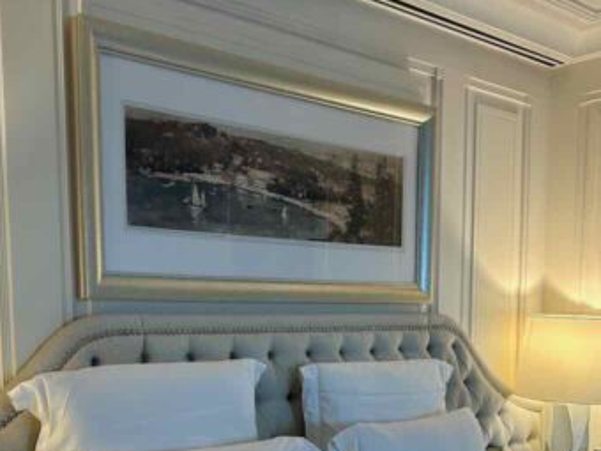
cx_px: 219
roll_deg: +0.8
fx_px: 851
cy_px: 421
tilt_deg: -6.2
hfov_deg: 38.6
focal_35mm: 49
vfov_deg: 28.3
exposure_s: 1/100
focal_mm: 5.7
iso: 64
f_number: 1.5
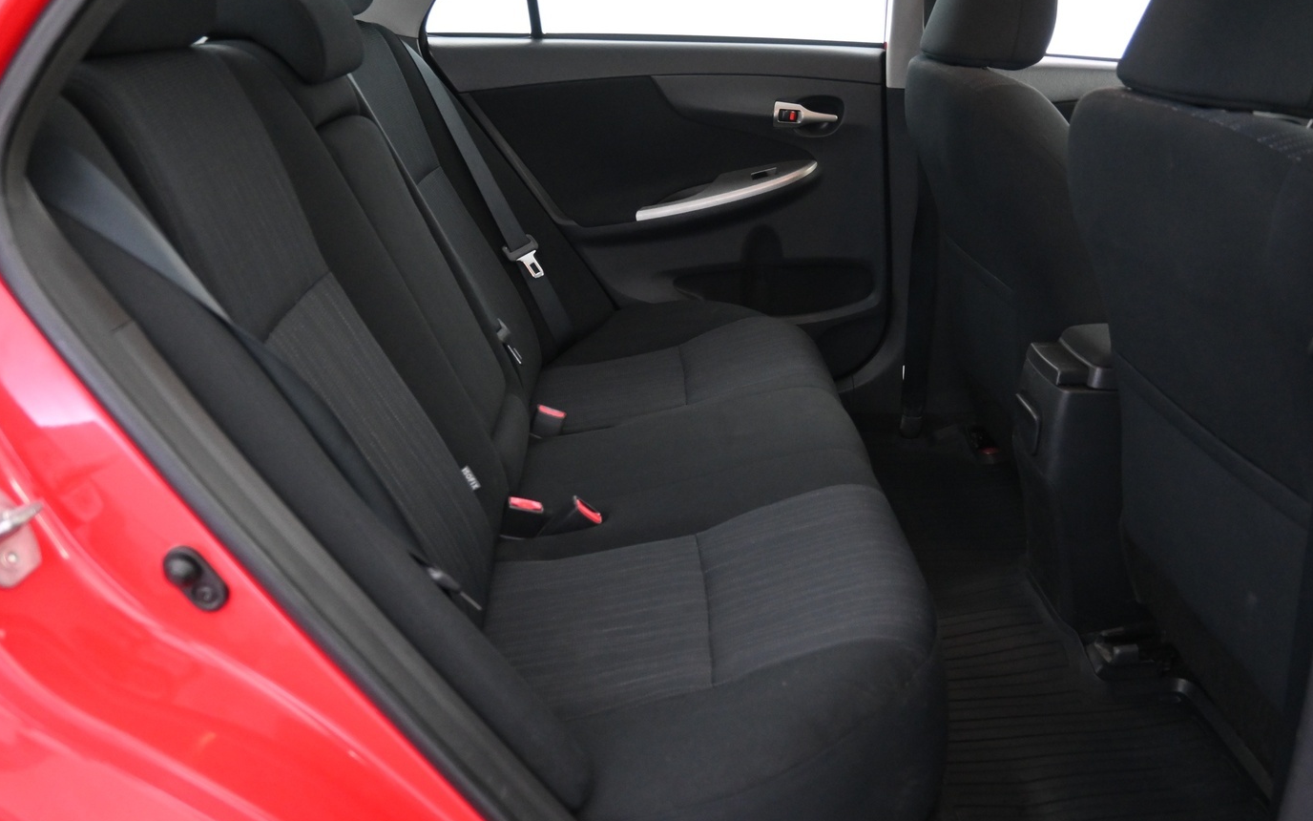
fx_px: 1095
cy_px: 411
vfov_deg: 41.1
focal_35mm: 31
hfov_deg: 61.9
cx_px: 691
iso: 2500
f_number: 3.5
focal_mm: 17
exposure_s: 1/25
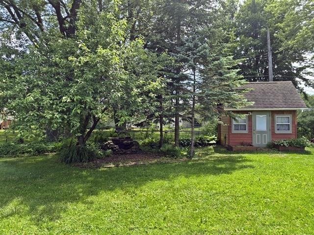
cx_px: 157
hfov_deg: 73.9
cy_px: 118
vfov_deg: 58.9
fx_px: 209
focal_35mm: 23
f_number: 1.8
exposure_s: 1/1452
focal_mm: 5.4
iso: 80
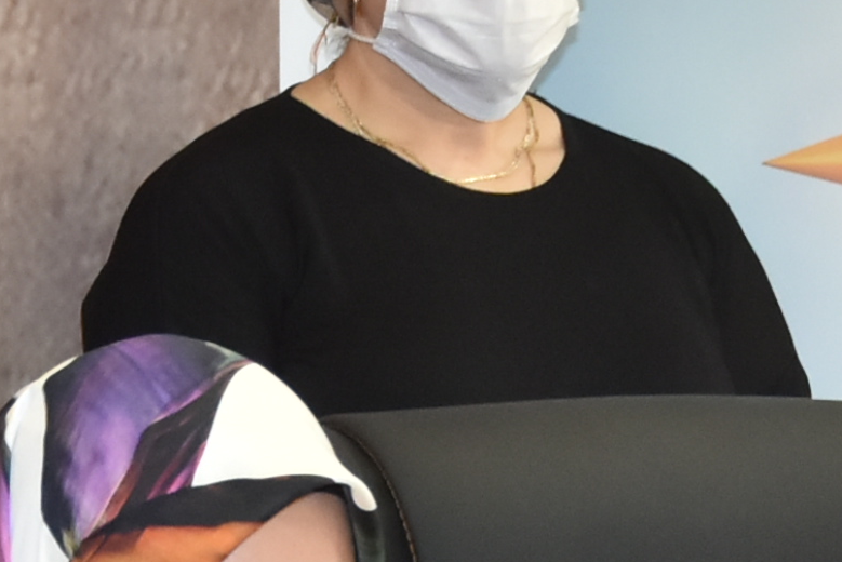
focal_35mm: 398
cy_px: 720
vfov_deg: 3.4
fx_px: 9312
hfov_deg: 5.2
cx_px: 359
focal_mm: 46
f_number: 6.3
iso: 640
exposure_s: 1/60
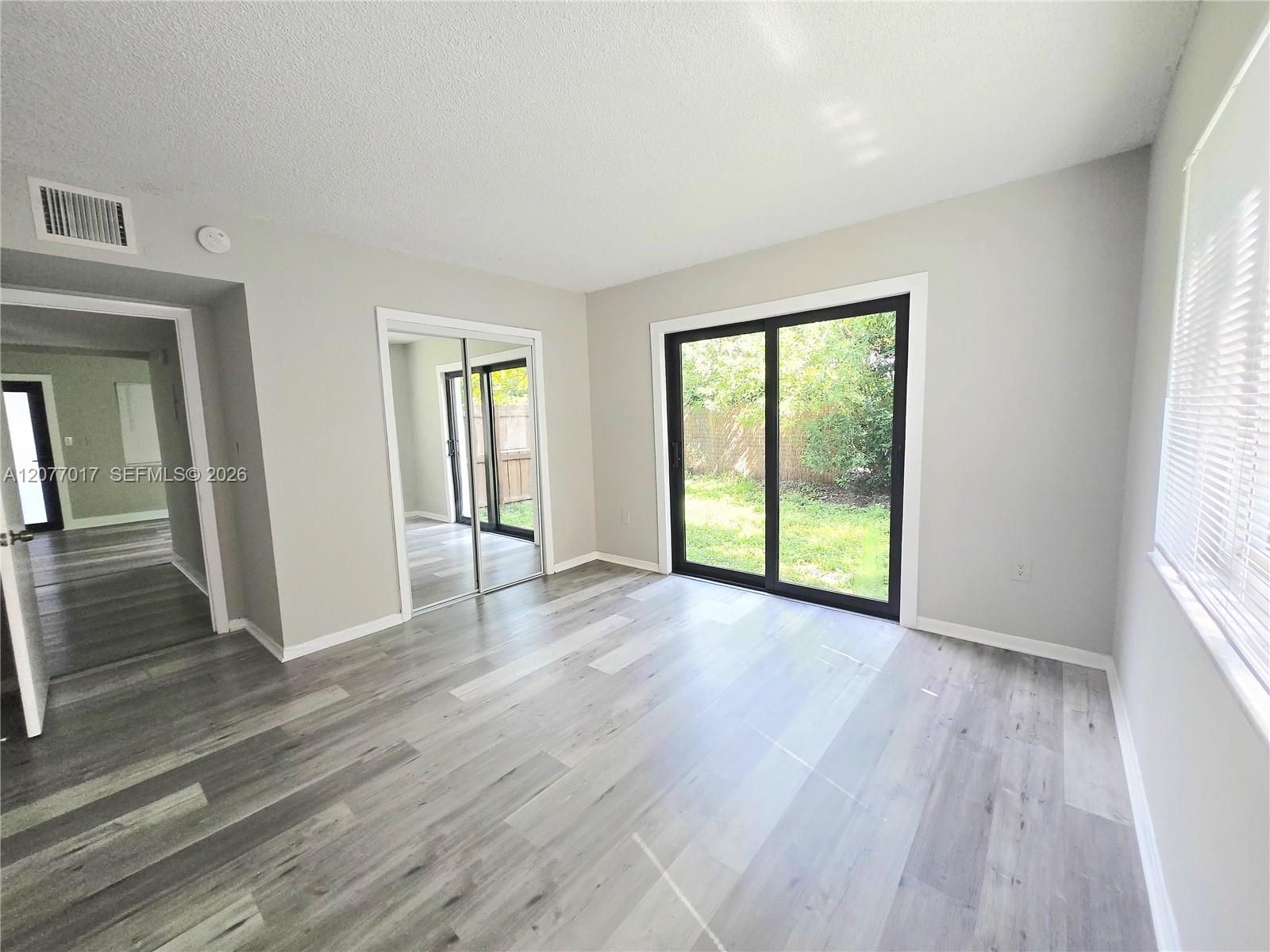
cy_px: 476
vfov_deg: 89.9
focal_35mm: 13
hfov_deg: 106.2
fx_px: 477
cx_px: 635
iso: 64
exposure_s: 1/60.2
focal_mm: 1.7
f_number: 2.2
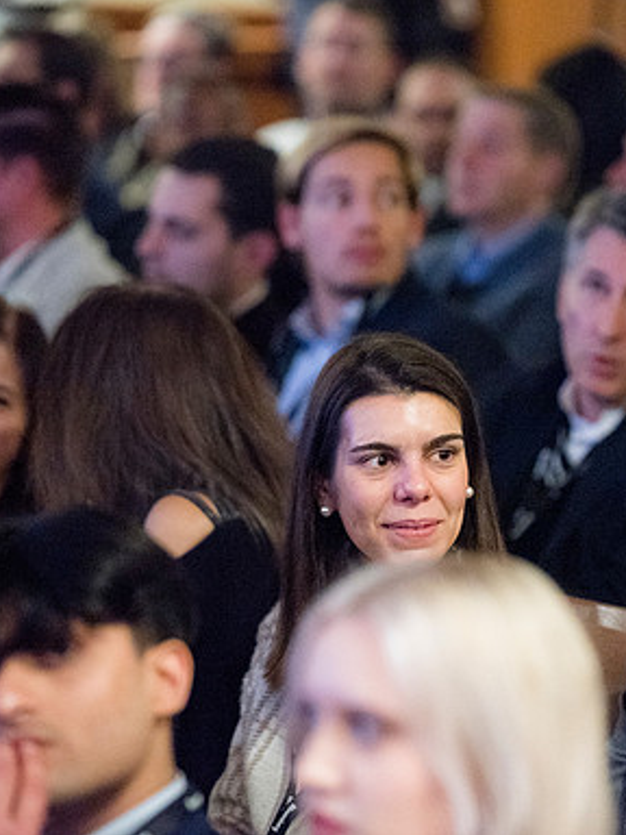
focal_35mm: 222
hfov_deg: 6.7
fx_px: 5353
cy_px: 416
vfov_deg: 8.9
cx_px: 398
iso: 2000
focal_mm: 150
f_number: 2.8
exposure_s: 1/125
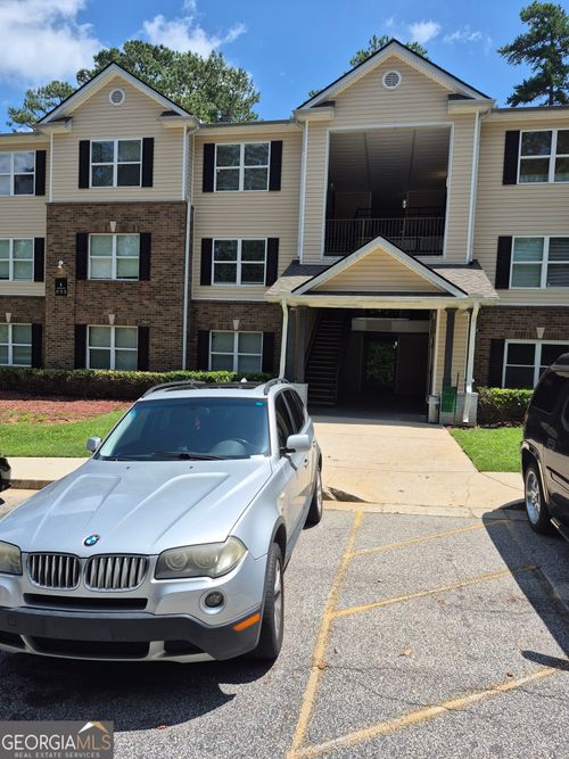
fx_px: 504
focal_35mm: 23
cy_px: 380
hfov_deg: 58.9
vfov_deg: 73.9
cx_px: 284
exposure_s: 1/1700
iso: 25
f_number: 1.8
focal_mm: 5.4
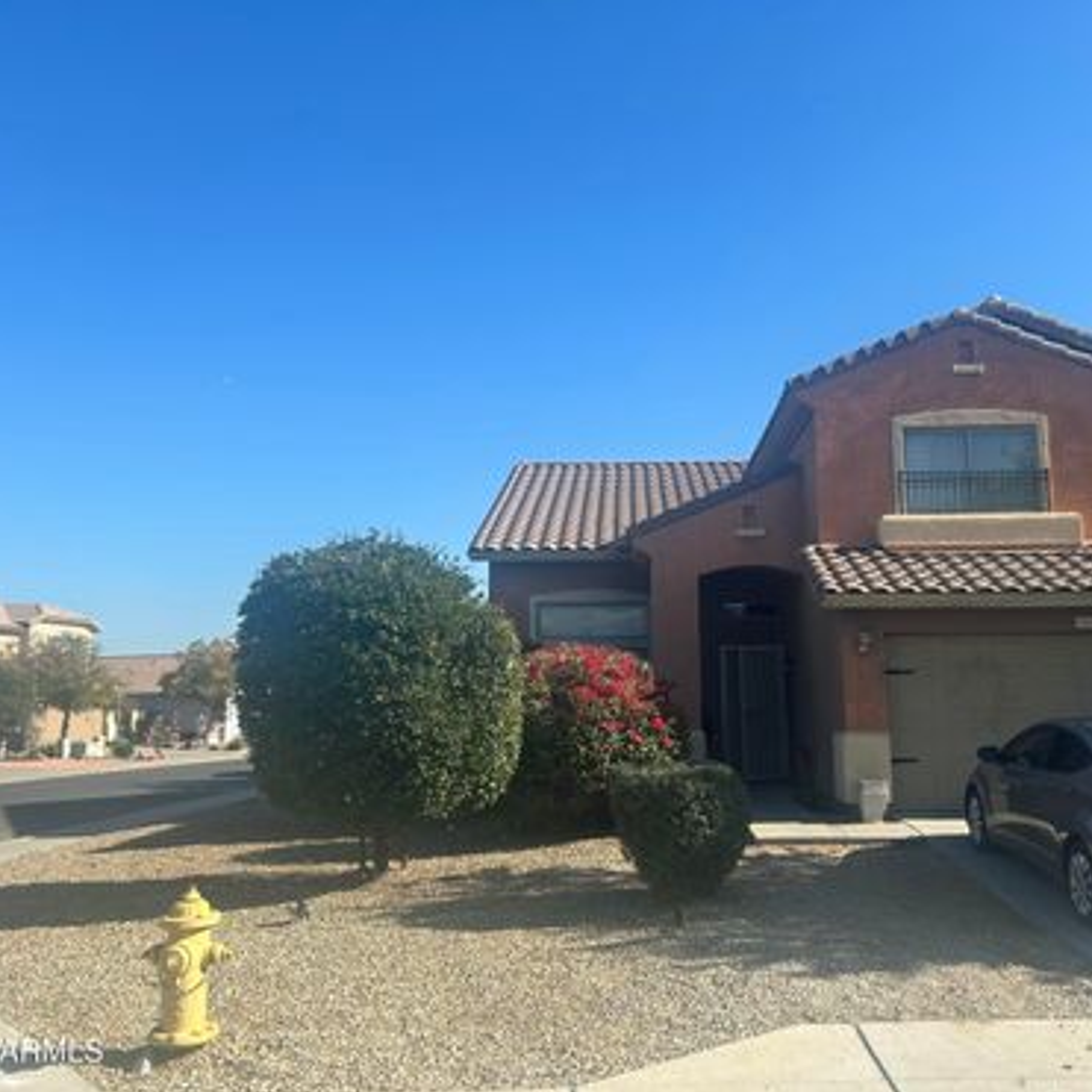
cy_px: 549
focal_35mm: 31
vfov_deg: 52.5
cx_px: 653
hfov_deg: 52.2
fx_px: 1106
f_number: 1.5
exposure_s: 1/2762
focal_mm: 5.7
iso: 50
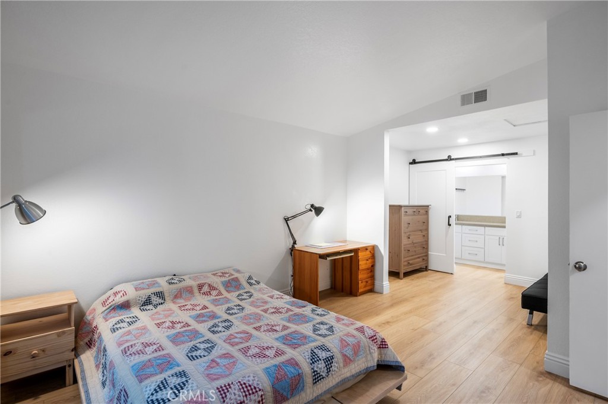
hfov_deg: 91.7
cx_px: 304
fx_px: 295
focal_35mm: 18
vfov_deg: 68.8
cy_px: 202
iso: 400
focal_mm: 17.5
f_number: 7.1
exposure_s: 1/25
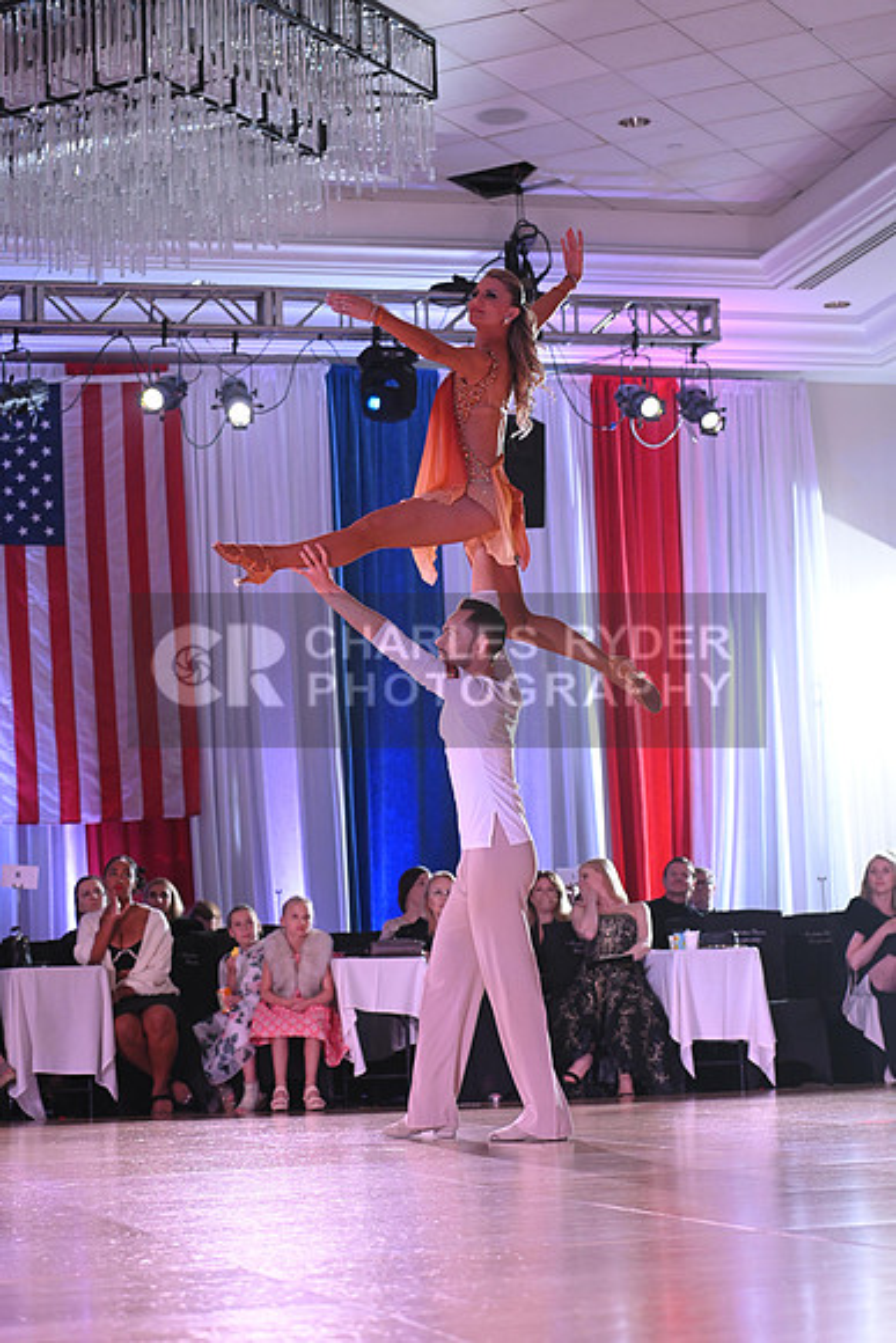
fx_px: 2612
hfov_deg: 19.5
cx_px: 448
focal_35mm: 70
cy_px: 672
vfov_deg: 28.8
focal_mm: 70
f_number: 4.5
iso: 1600
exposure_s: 1/200
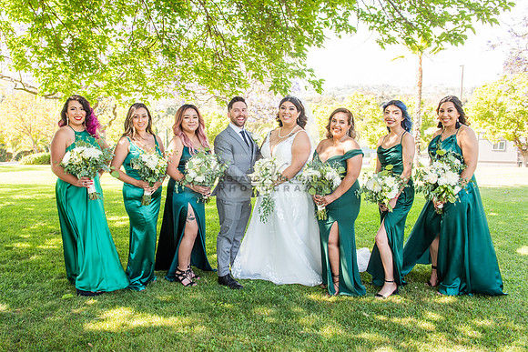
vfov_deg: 43.1
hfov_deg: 61.2
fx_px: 446
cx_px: 241
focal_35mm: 30
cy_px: 161
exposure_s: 1/200
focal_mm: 28
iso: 500
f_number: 6.3
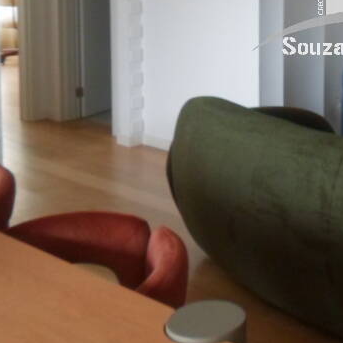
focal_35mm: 66
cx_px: 379
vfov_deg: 24.7
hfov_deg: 24.3
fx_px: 740
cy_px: -13
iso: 160
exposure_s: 1/30
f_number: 2.5
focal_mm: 4.5
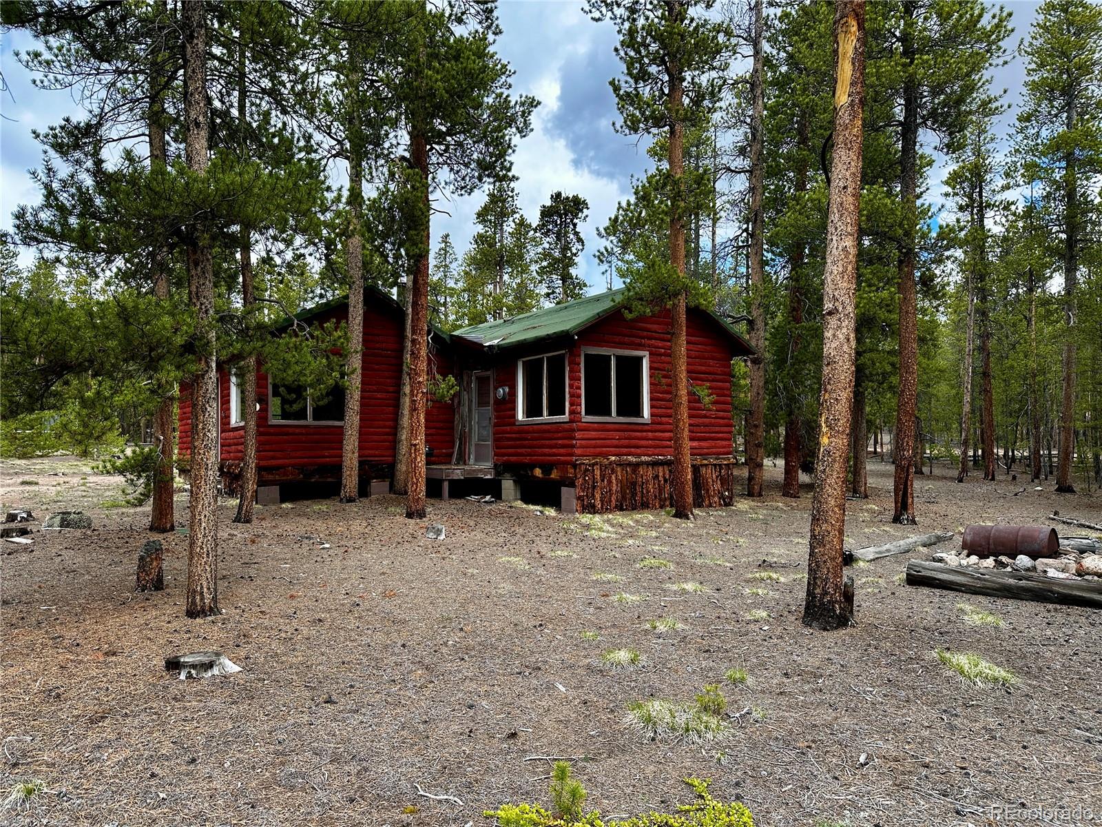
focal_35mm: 24
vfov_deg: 56.8
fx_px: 764
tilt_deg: +2.2
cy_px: 414
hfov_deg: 71.6
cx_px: 551
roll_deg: +0.4
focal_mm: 6.86
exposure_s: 1/989
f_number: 1.78
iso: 80
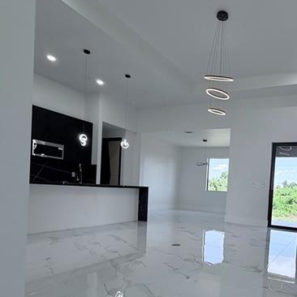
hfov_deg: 57.5
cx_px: 226
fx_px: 252
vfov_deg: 59.6
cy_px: 197
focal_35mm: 26
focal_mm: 2.22
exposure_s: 1/120
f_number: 2.2
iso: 64
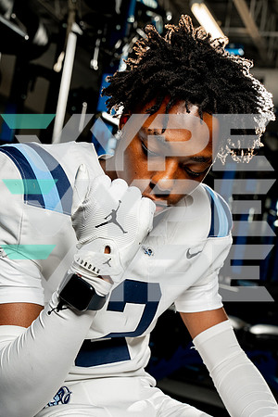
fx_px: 660
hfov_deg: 23.8
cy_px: 208
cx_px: 139
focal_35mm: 57
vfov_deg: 35.1
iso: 640
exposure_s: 1/200
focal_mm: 57
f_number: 7.1
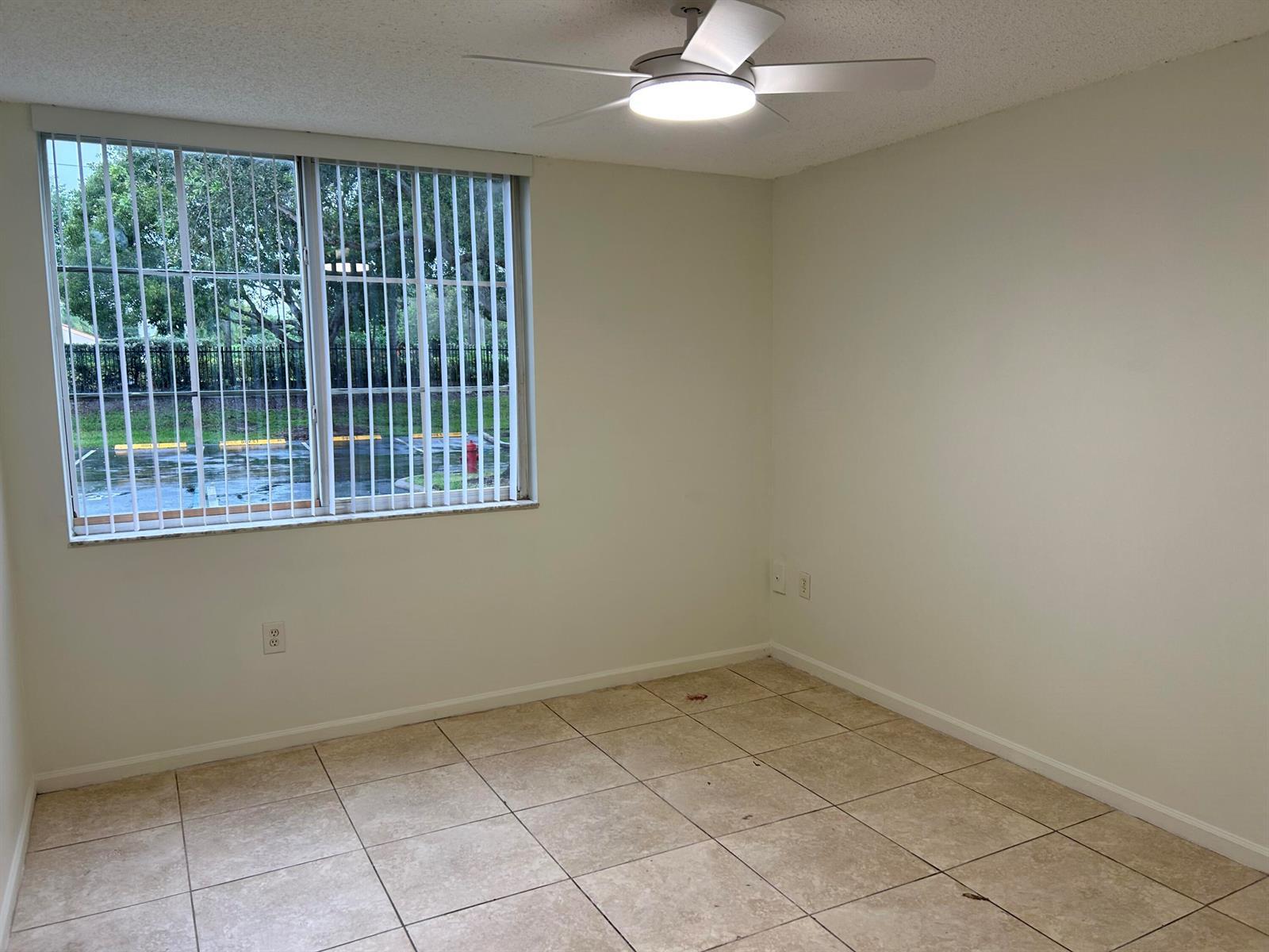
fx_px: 953
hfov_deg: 67.3
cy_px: 476
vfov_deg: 53.1
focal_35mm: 26
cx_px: 634
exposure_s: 1/130
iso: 64
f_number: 1.5
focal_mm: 5.7
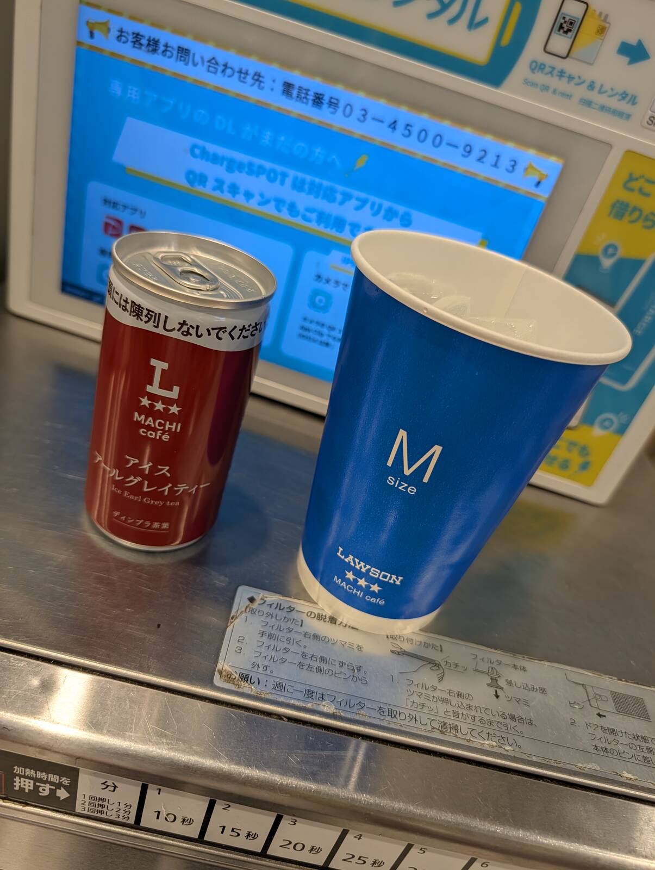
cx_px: 328
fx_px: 604
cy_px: 435
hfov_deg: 56.9
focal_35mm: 24
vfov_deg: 71.5
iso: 45
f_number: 1.68
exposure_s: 1/150
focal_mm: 6.9
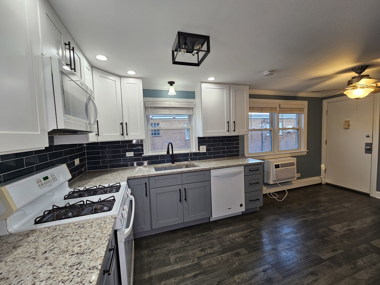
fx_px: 143
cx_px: 190
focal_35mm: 13
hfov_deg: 106.2
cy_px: 142
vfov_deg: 89.9
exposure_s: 1/60
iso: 64
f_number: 2.2
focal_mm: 2.2
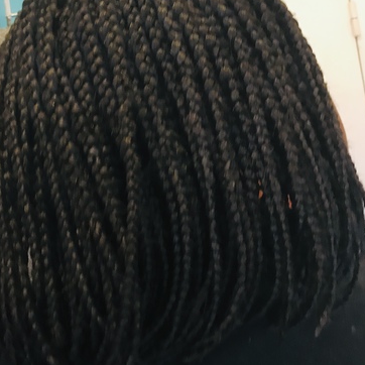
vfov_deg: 40.6
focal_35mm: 41
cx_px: 145
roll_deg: +6.8
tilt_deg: +7.3
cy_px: 132
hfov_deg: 40.7
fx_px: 489
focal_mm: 3.99
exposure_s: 1/11
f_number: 1.8
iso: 100
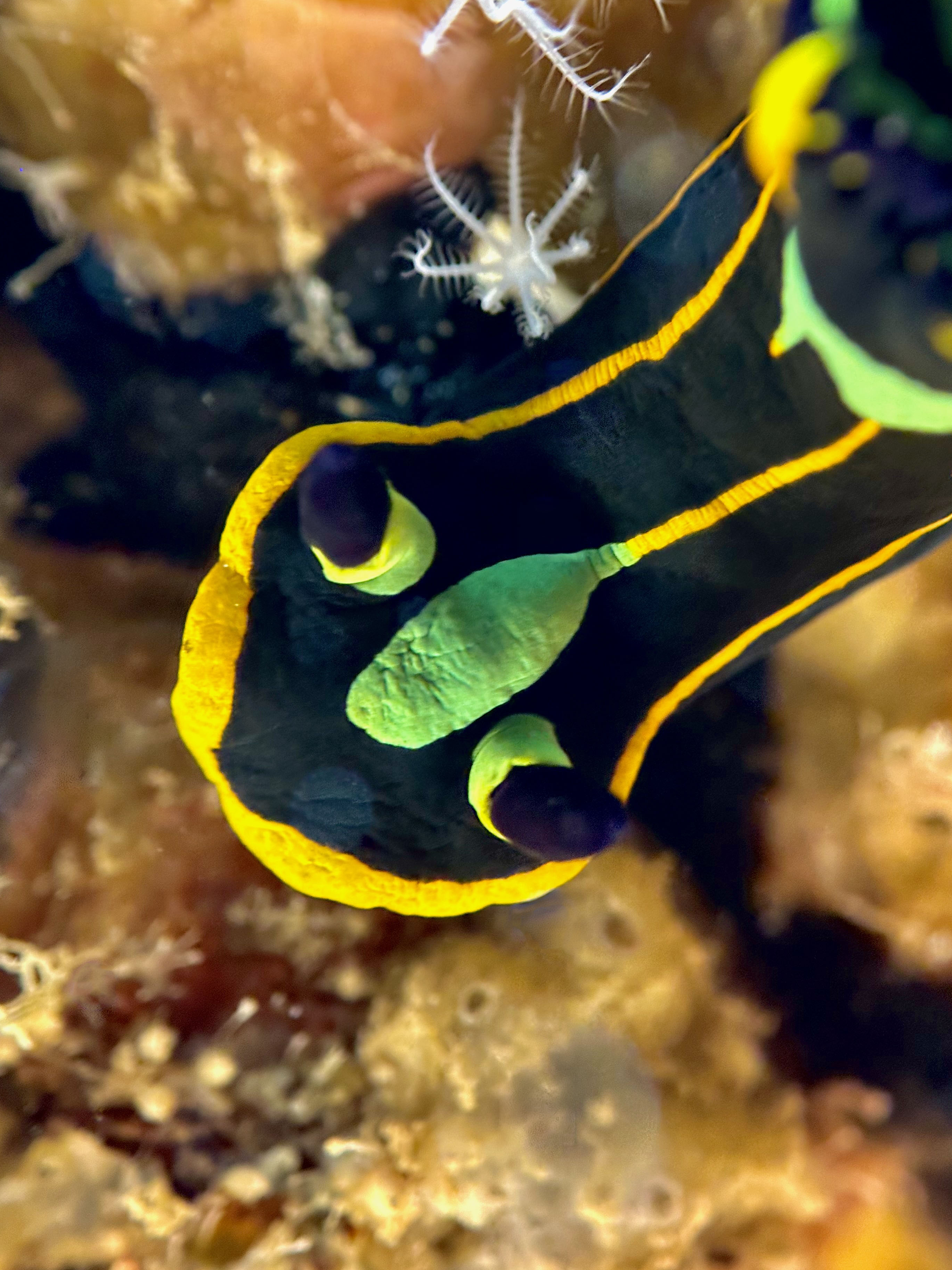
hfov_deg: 27.5
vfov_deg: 36.2
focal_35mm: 53
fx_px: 1943
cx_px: 506
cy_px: 600
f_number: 1.78
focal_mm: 6.86
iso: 400
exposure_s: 1/40
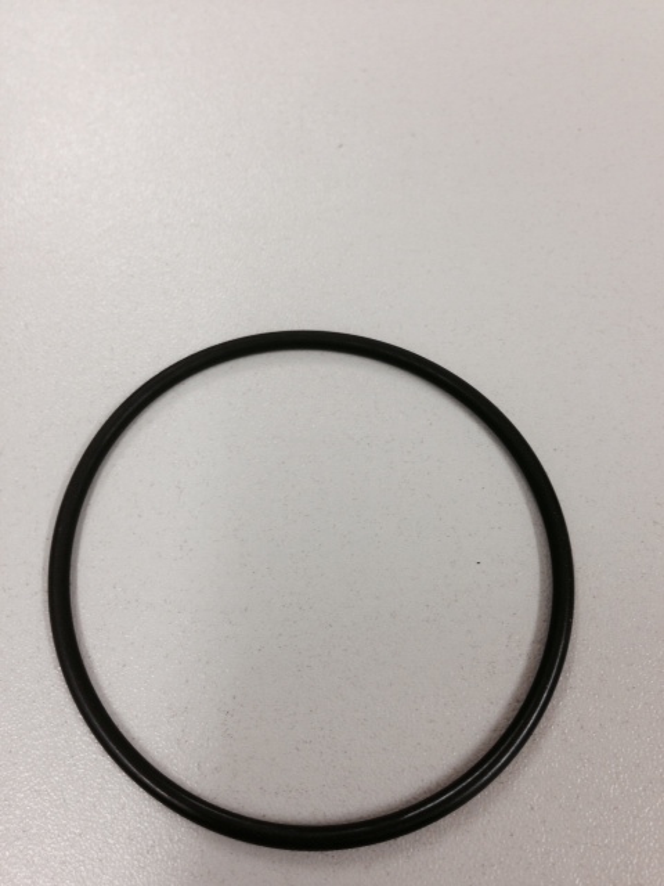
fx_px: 844
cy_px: 443
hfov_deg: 42.9
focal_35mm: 33
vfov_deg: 55.4
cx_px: 332
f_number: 2.4
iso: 50
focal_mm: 4.12
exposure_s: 1/20
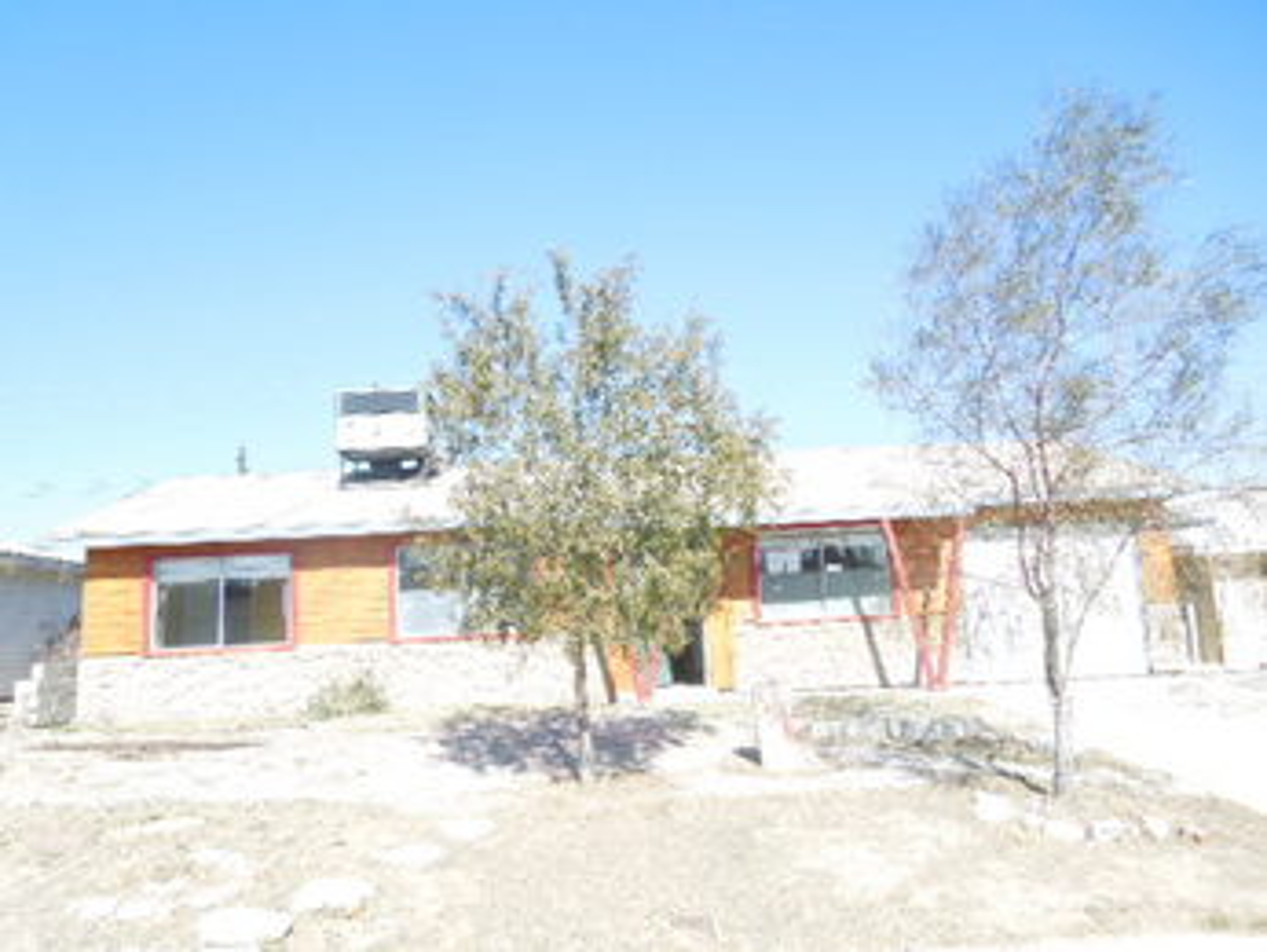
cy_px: 476
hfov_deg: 69.4
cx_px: 634
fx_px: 916
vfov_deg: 54.9
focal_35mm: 25
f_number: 3.3
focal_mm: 4.5
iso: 100
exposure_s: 1/400
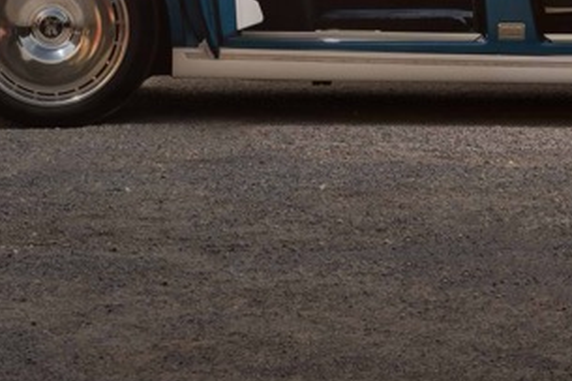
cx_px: 480
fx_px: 4129
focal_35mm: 260
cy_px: -160
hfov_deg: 7.9
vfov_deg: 5.2
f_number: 9
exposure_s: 1/160
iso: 400
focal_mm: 62
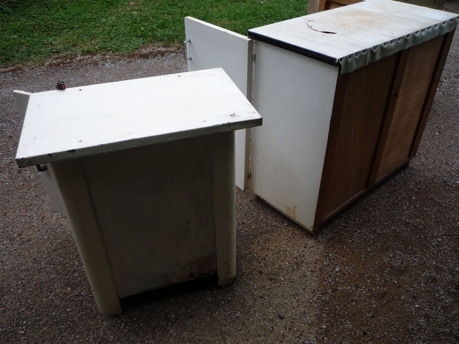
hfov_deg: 60.0
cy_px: 172
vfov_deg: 46.8
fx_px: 398
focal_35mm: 30
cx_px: 230
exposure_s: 1/100
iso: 100
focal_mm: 5.2
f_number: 4
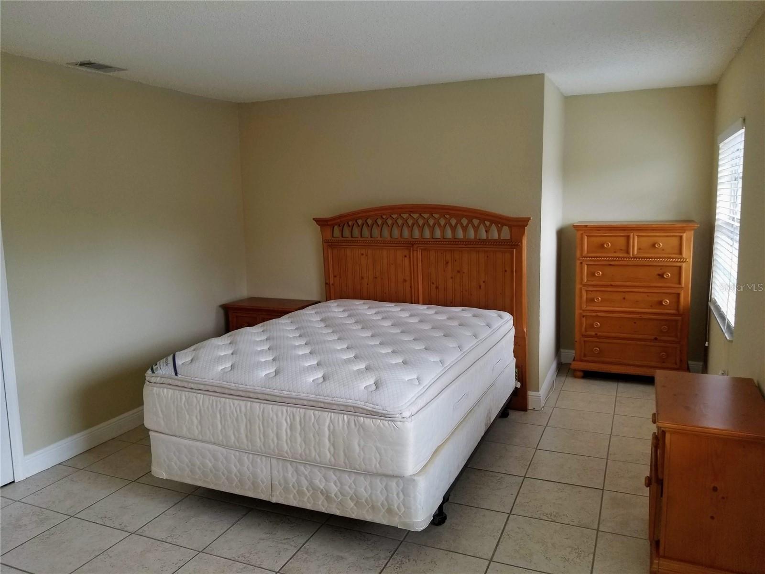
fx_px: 575
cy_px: 287
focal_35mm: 26
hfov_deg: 67.3
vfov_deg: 53.1
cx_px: 382
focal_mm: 4.25
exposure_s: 1/30
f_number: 1.7
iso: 100
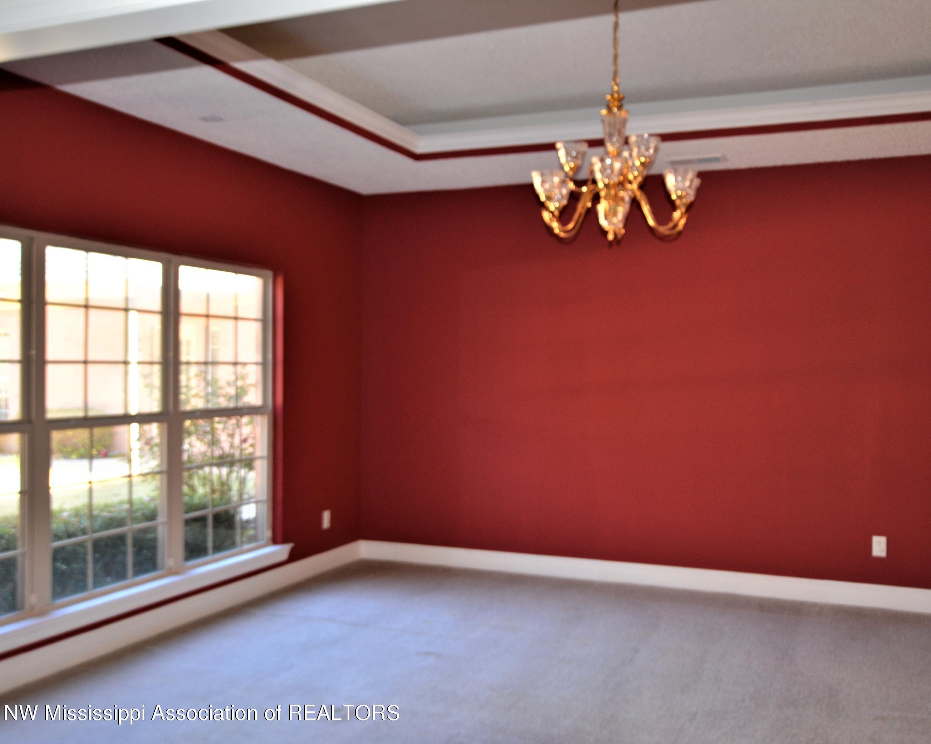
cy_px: 371
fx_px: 937
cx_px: 496
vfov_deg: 43.4
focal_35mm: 34
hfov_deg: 52.8
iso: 400
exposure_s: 1/80
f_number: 3.5
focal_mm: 20
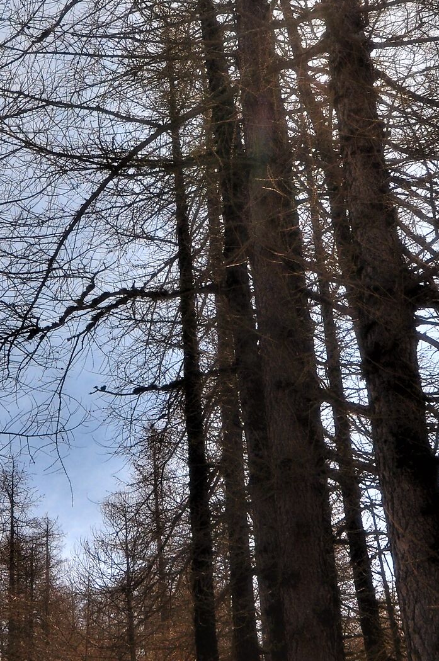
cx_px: 159
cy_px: 208
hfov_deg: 14.2
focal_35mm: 96
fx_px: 1761
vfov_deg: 21.2
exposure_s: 1/500
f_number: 11
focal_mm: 28
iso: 200
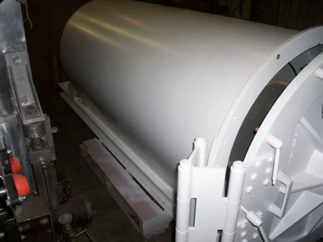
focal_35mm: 36
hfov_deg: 51.4
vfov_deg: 39.7
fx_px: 336
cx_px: 162
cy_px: 121
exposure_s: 1/64
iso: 140
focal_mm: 5.9
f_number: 4.5
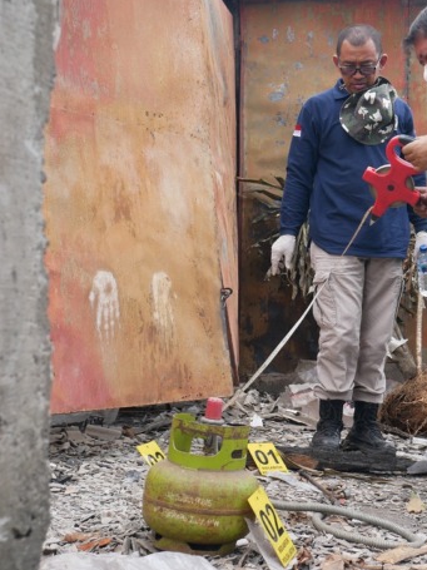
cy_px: 286
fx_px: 1020
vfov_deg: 31.2
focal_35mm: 62
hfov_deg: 23.4
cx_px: 324
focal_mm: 23
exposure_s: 1/160
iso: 200
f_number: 6.3
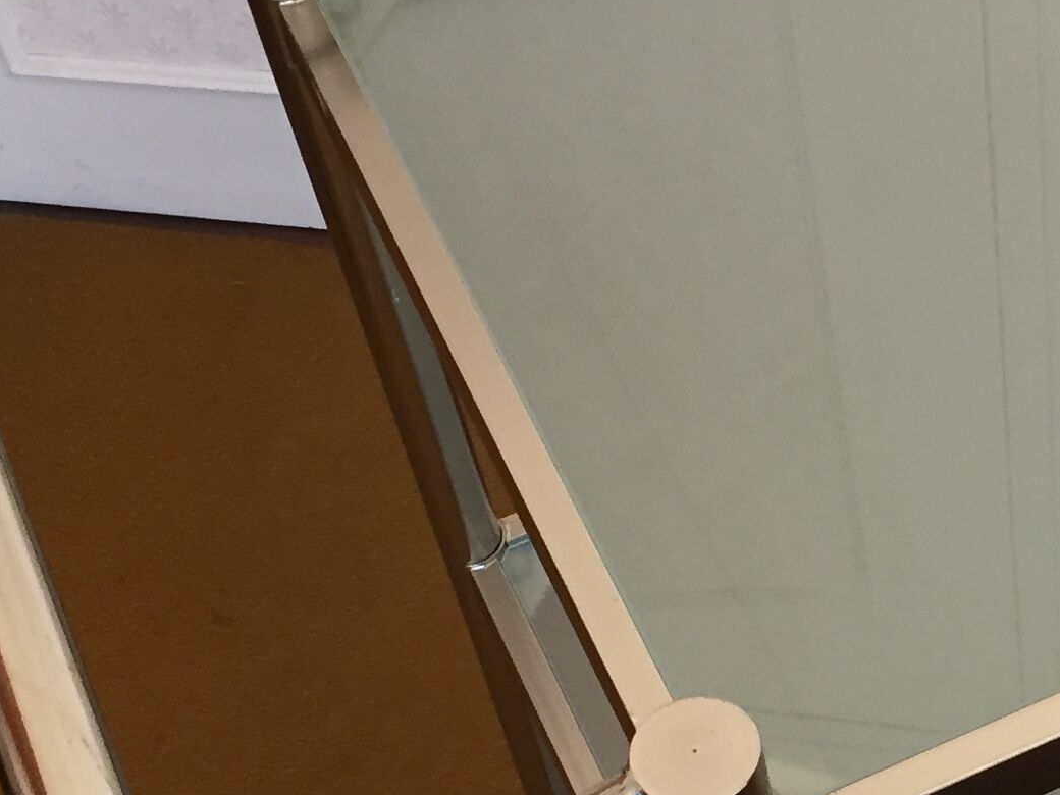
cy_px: 599
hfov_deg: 20.7
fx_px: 2787
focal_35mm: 91
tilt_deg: -54.4
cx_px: 1108
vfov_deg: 16.2
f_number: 2.2
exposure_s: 1/33
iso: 160
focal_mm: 4.15
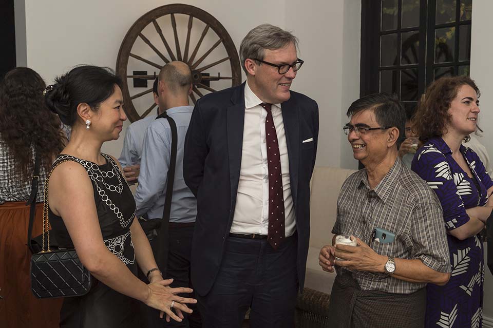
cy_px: 164
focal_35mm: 38
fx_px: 520
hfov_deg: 50.7
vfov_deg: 35.0
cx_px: 246
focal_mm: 38
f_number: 7.1
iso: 800
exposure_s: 1/60
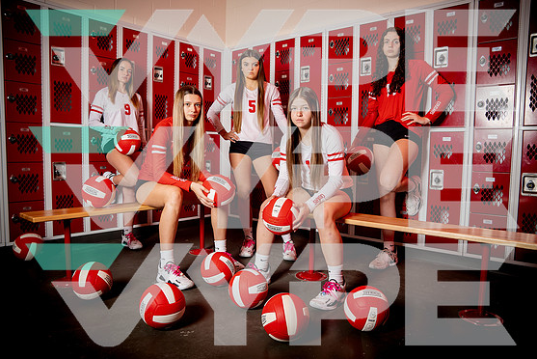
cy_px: 178
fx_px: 373
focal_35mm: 25
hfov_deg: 71.5
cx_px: 274
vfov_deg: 51.3
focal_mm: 24
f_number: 5
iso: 400
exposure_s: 1/250
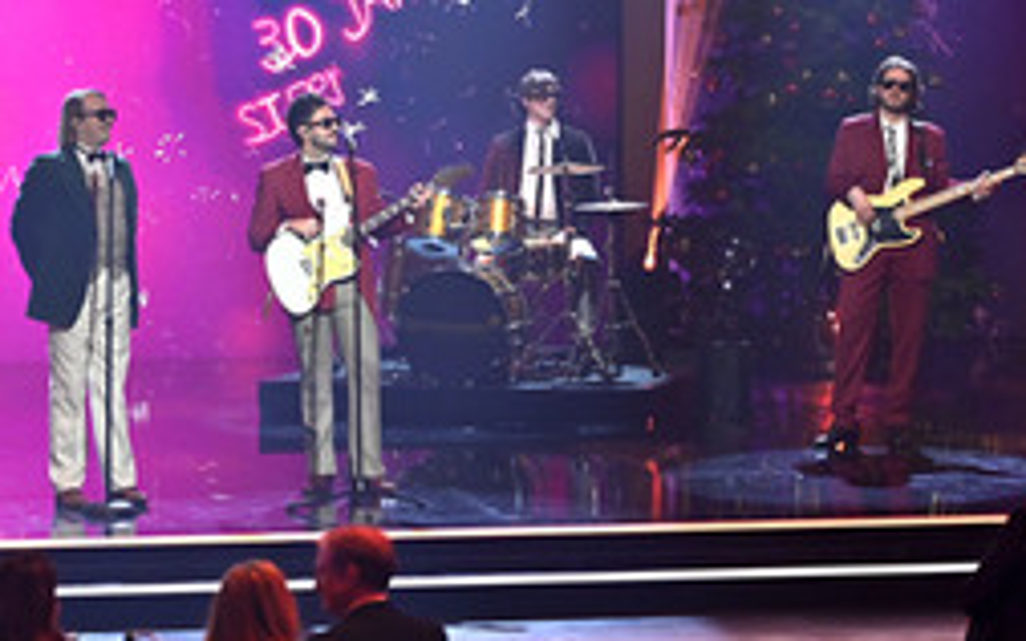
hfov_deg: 11.7
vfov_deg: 7.4
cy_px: 219
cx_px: 191
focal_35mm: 178
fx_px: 4976
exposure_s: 1/500
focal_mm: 98
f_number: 2.8
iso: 2000
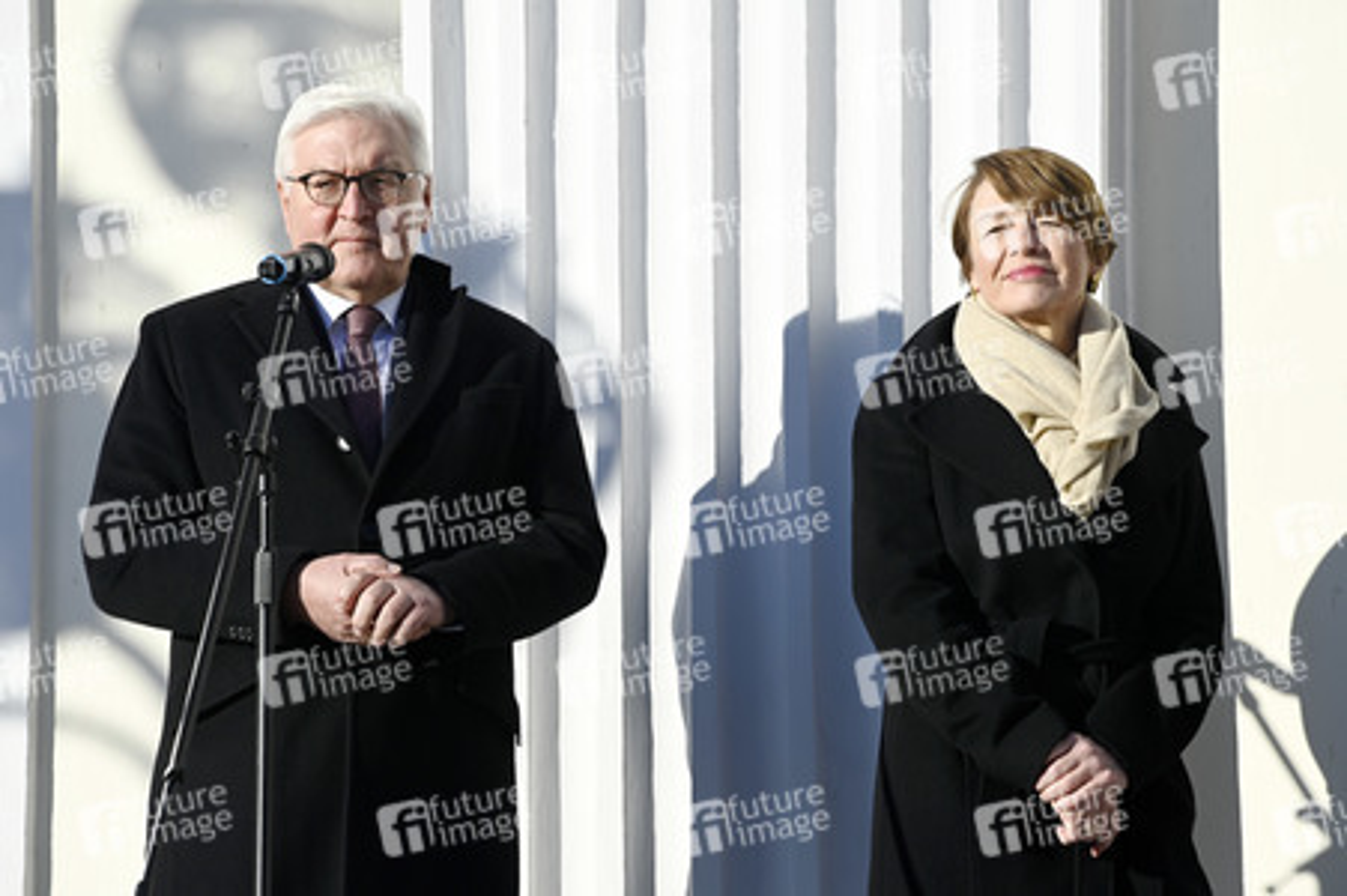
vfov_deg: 6.5
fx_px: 7852
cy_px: 448
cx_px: 674
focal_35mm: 210
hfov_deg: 9.8
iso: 250
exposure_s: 1/320
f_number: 11
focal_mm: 210
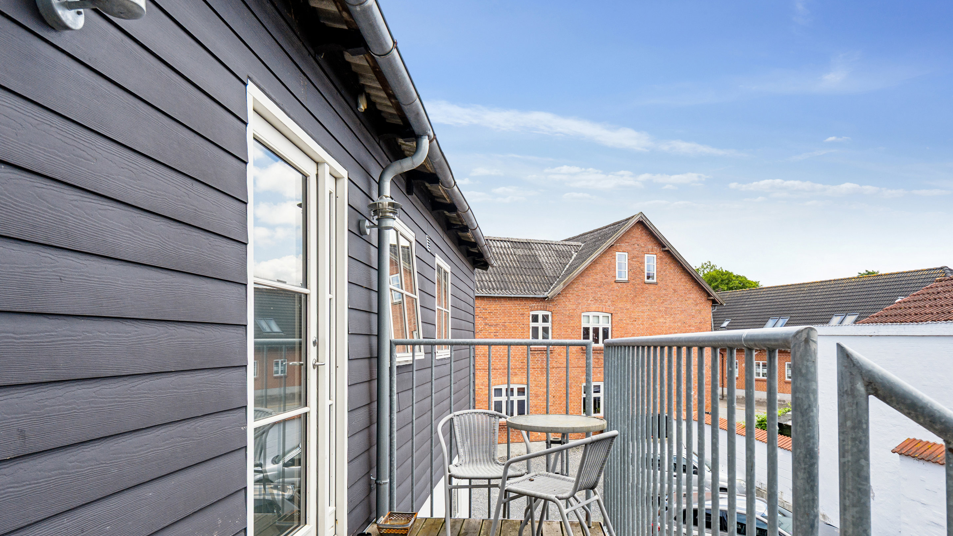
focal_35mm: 25
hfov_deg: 75.1
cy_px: 322
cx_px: 489
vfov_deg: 46.5
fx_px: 620
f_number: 8
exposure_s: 1/200
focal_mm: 15
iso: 200
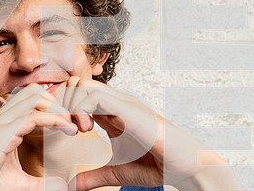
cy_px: 141
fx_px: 690
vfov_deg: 15.7
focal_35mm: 94
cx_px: 22
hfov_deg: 20.4
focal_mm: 40
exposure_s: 1/250
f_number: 5.6
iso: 250
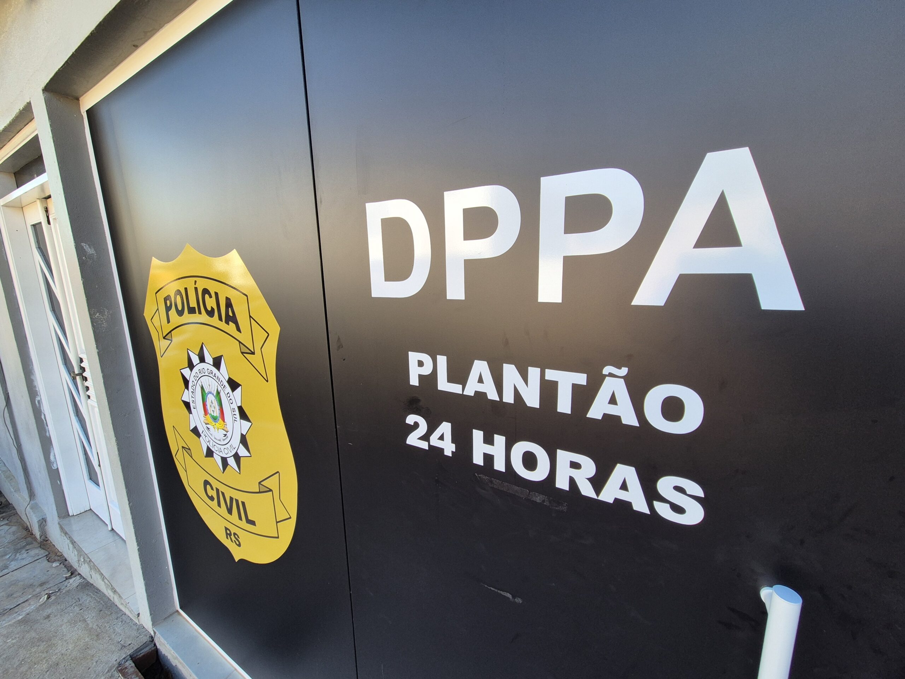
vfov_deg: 89.9
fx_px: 340
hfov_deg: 106.2
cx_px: 452
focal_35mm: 13
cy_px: 340
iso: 50
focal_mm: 2.2
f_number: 2.2
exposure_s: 1/224
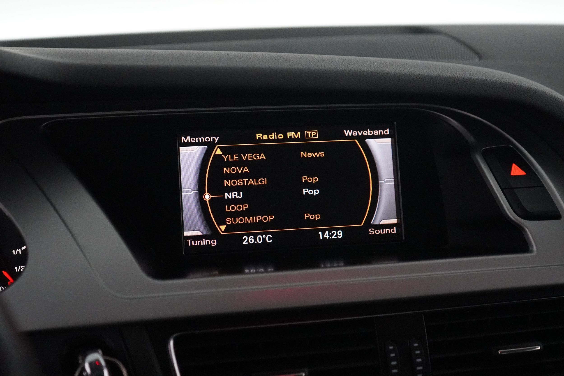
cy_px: 188
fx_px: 728
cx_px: 282
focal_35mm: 46
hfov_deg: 42.3
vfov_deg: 28.9
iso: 6400
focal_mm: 31
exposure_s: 1/80
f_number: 3.5
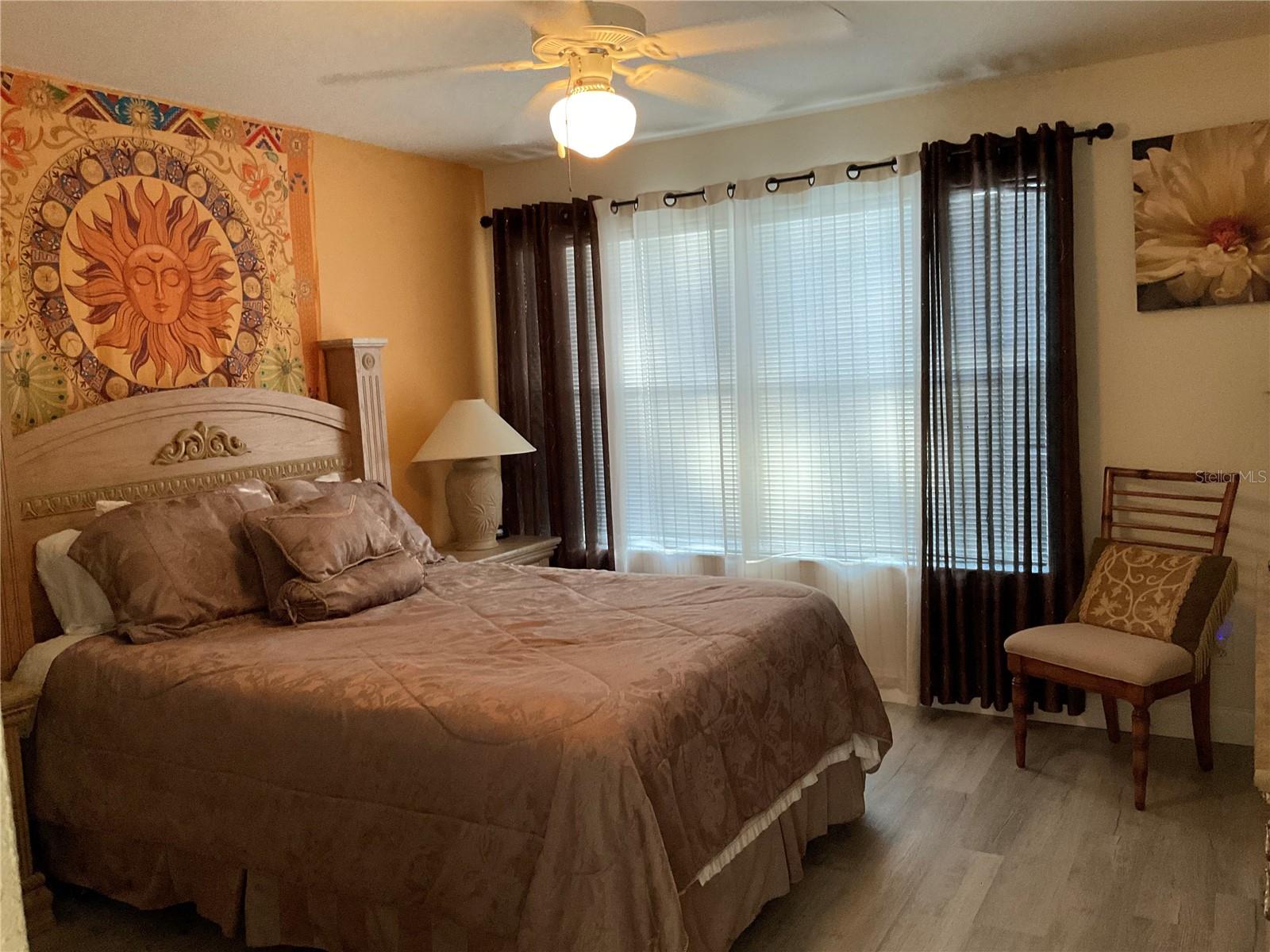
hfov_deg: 61.7
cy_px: 476
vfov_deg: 48.2
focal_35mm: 29
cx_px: 635
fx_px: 1064
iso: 200
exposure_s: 1/60
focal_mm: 3
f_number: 1.8
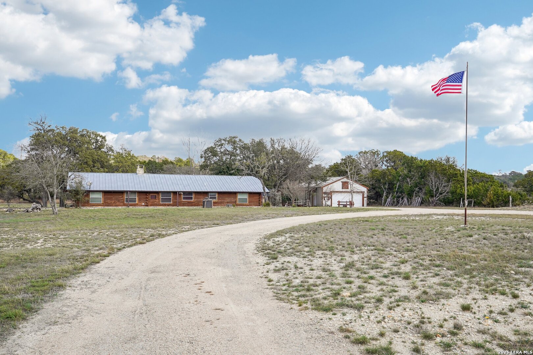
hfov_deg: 61.9
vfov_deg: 43.6
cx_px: 266
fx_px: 444
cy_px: 178
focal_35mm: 30
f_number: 9
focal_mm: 30
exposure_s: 1/160
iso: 100
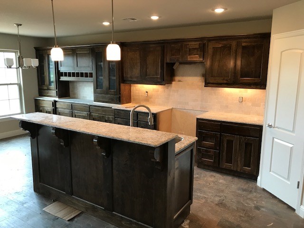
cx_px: 152
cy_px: 114
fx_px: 246
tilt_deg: -9.1
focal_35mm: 28
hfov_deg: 63.4
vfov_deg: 49.7
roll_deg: -0.6
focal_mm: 3.99
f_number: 1.8
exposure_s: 1/20
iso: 40
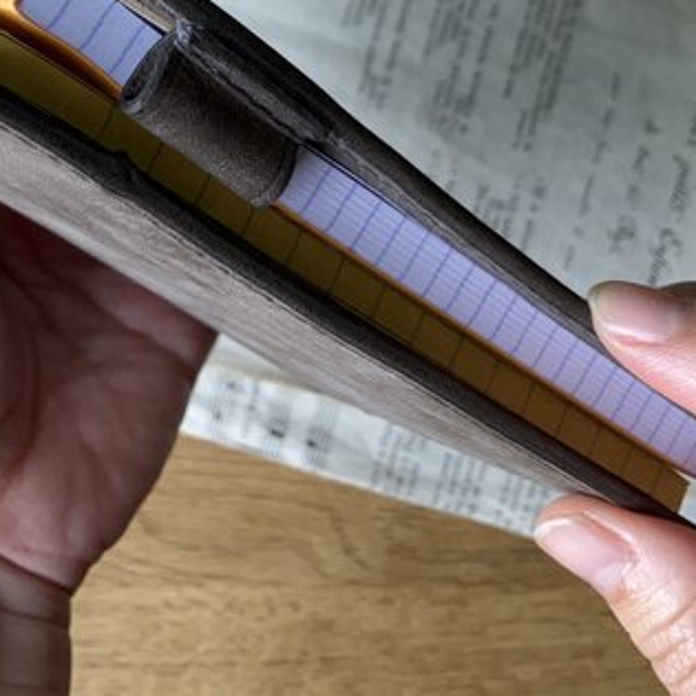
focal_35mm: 67
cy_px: 13
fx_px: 1524
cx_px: 162
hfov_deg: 25.4
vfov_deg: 24.6
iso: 50
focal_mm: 3.99
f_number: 1.8
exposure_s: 1/121
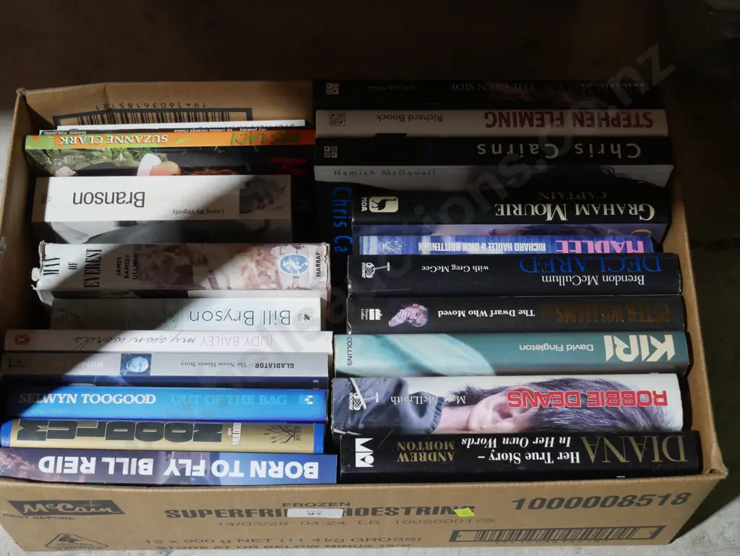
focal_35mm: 58
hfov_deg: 33.2
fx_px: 1240
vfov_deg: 25.3
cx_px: 370
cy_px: 278
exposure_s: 1/60
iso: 1250
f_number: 5.4
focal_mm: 29
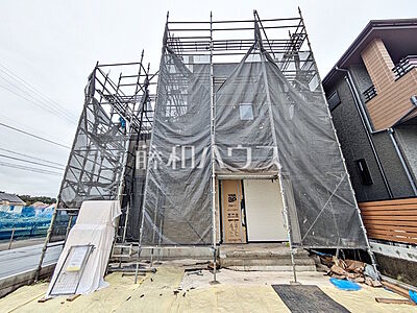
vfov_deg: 85.7
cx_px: 208
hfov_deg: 102.1
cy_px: 156
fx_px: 169
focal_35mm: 14
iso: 49
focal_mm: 1.83
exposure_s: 1/613
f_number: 2.2
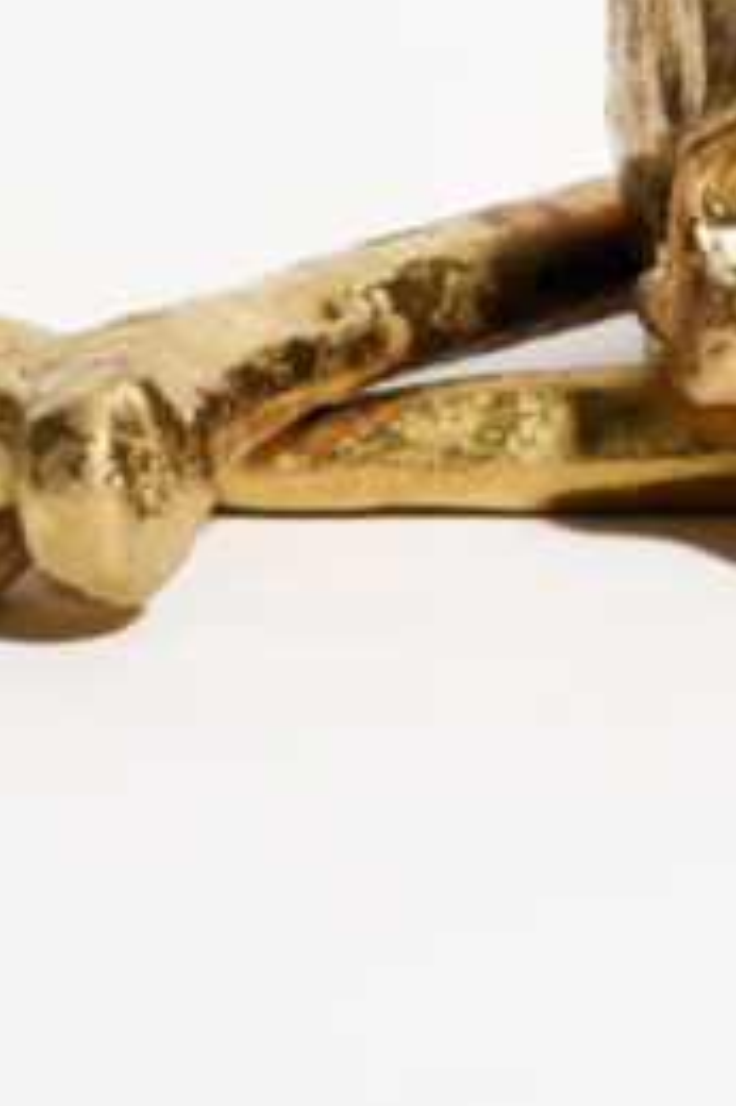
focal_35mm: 197
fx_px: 6049
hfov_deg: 6.9
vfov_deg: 9.9
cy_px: -838
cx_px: 696
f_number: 7.1
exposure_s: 1/4
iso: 100
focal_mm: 50
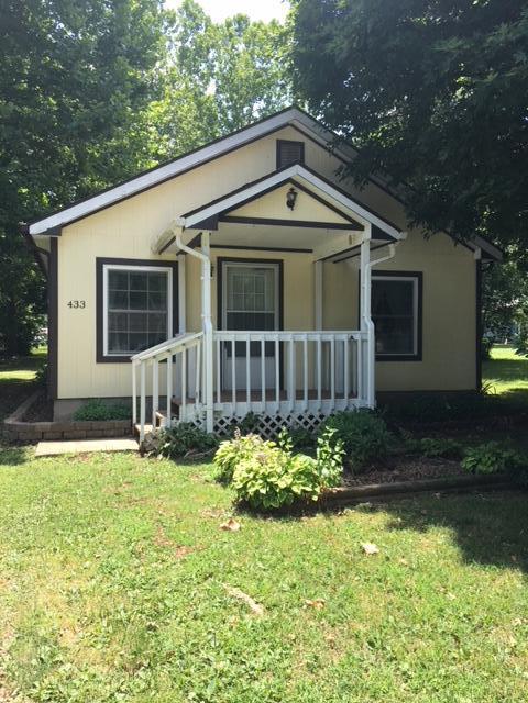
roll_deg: -0.2
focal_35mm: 29
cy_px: 352
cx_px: 264
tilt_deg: -0.5
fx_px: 590
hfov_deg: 48.2
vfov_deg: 61.7
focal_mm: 4.15
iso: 25
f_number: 2.2
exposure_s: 1/484
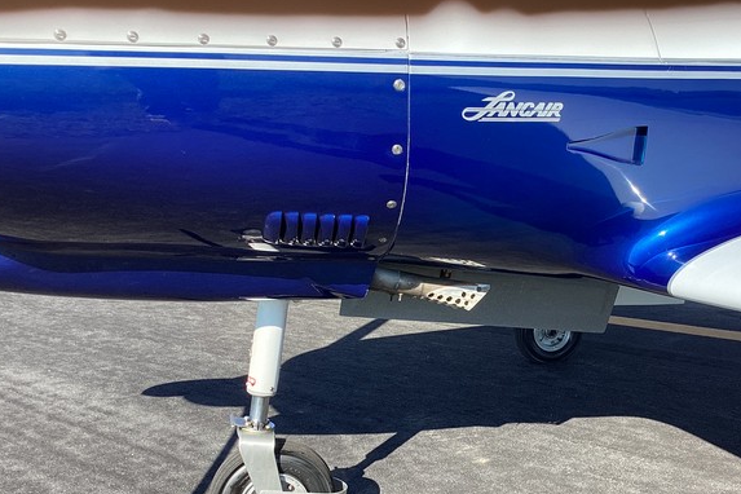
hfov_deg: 43.1
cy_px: 350
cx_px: 481
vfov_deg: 29.5
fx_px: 926
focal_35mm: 45
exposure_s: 1/466
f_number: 2.4
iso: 25
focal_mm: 3.3
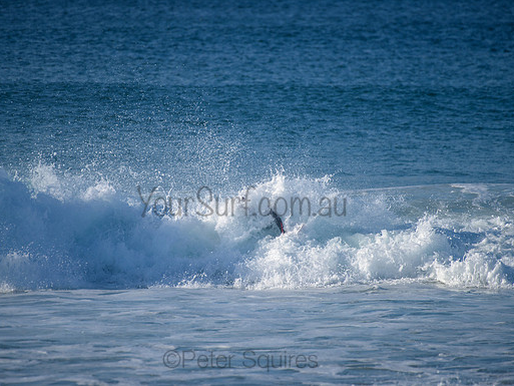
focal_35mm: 560
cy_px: 193
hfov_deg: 3.5
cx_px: 240
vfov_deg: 2.7
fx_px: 8317
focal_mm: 500
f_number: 5.6
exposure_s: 1/2000
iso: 220
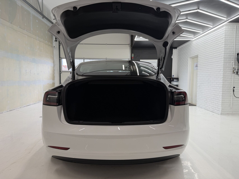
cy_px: 90
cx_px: 120
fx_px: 166
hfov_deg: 71.6
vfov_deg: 56.8
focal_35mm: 24
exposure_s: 1/100
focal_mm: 6.76
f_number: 1.78
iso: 64
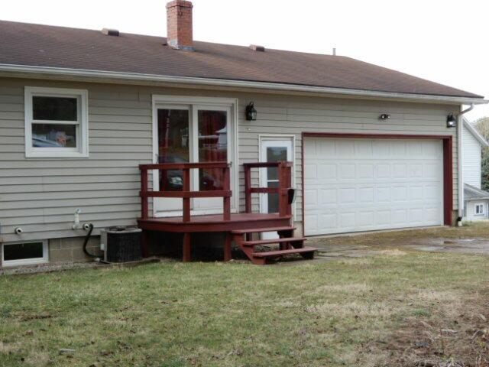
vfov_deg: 25.7
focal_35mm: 57
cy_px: 184
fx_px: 805
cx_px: 244
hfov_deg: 33.8
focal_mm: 10.2
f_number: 4.5
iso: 80
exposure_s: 1/160
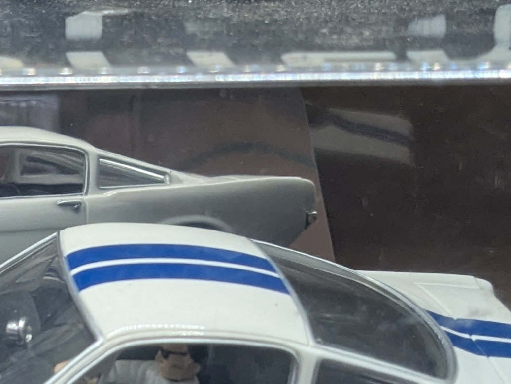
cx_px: 79
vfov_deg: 14.1
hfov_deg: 18.5
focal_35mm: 105
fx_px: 1550
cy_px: 144
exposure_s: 1/33.3
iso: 190
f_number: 1.73
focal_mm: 4.38
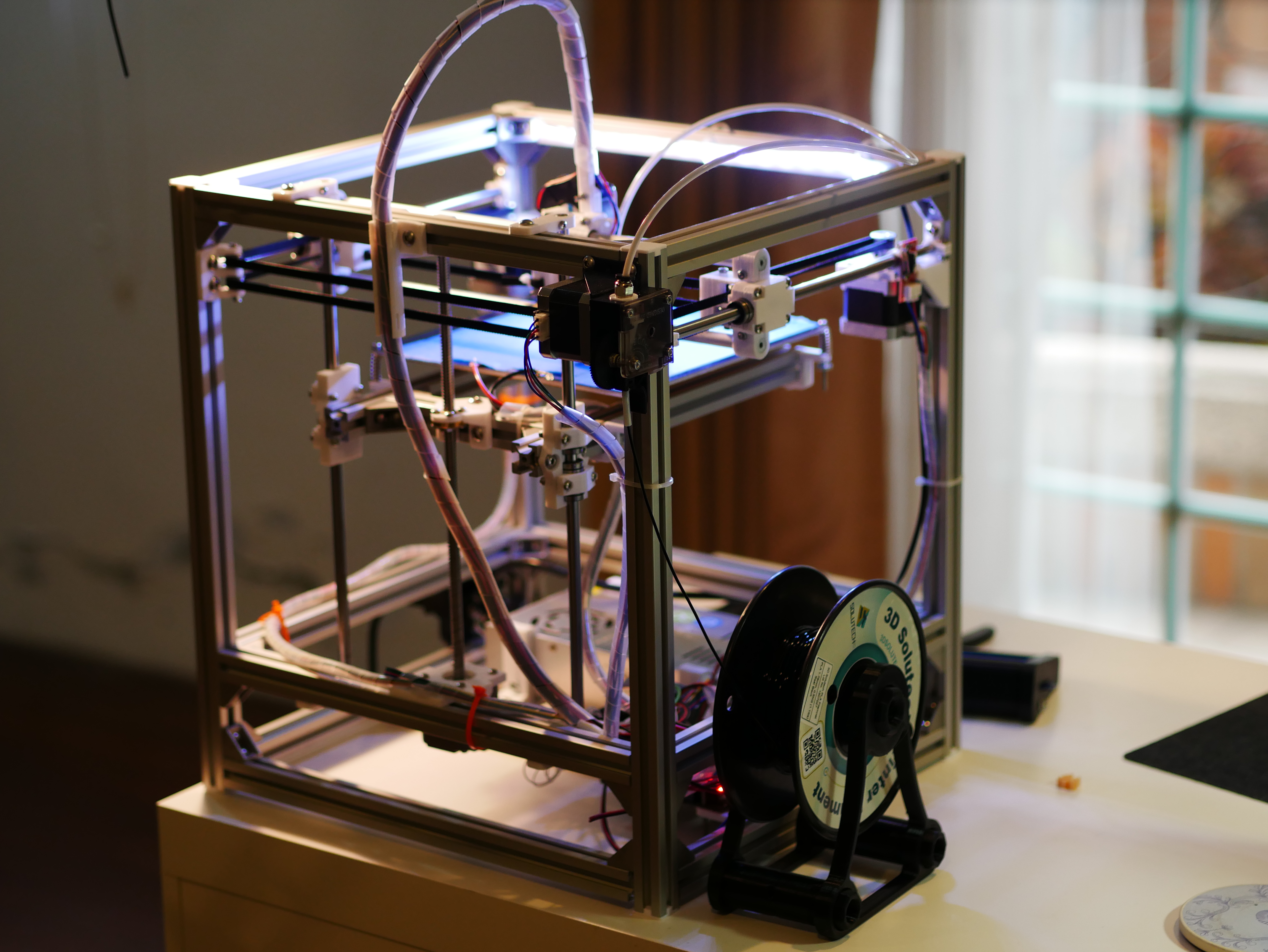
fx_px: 3298
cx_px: 634
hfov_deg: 21.8
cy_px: 476
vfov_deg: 16.4
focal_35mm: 90
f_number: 1.8
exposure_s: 1/100
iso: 500
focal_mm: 45
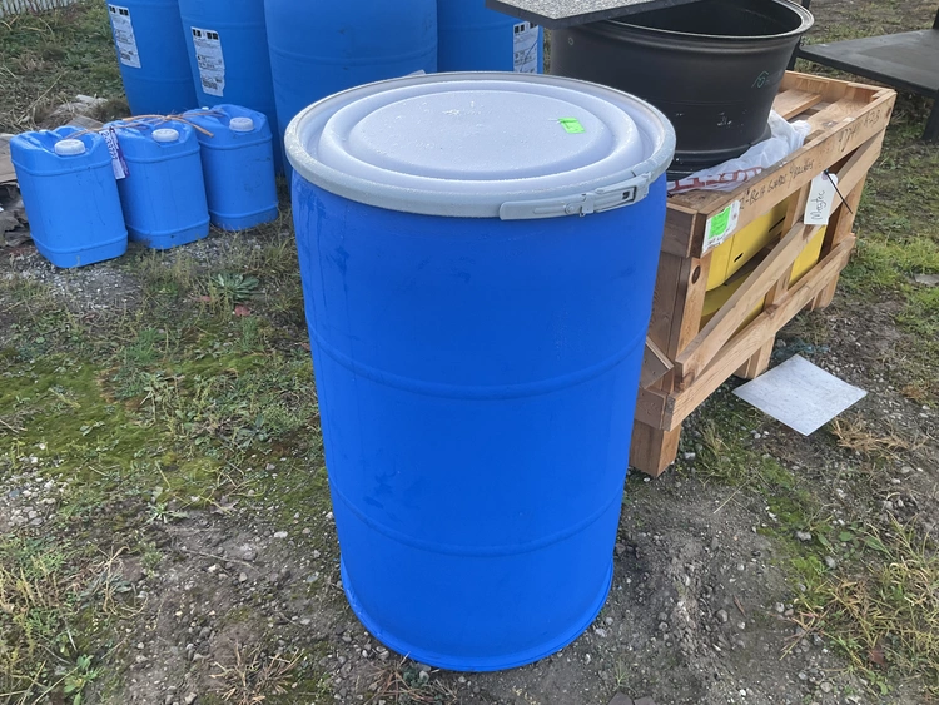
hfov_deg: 61.6
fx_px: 787
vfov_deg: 48.3
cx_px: 470
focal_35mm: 29
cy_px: 352
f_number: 1.8
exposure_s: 1/122
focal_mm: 3
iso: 40
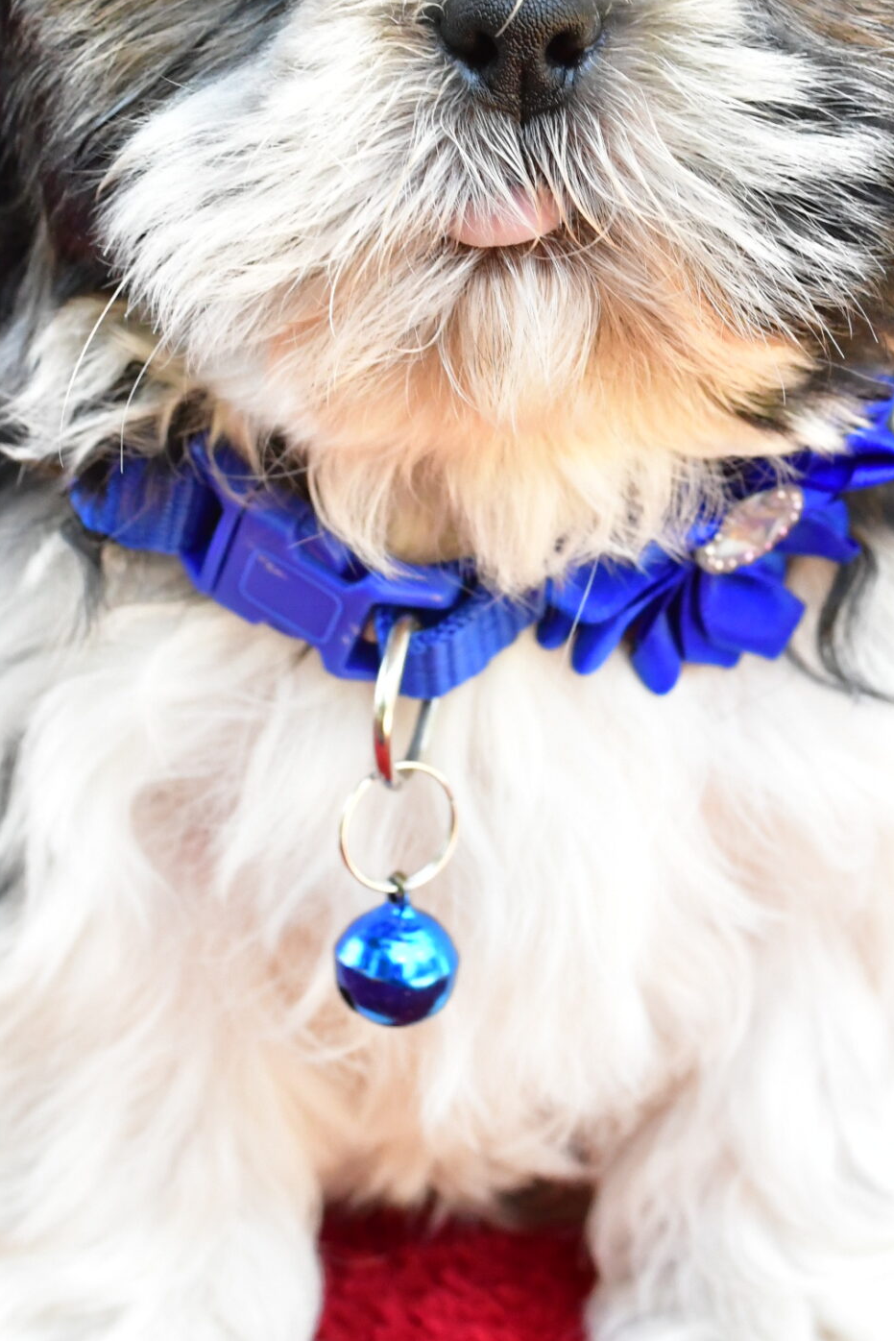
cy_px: 366
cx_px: 387
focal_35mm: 77
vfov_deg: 26.0
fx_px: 2867
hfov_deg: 17.7
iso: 3200
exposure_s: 1/160
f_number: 9
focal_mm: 28
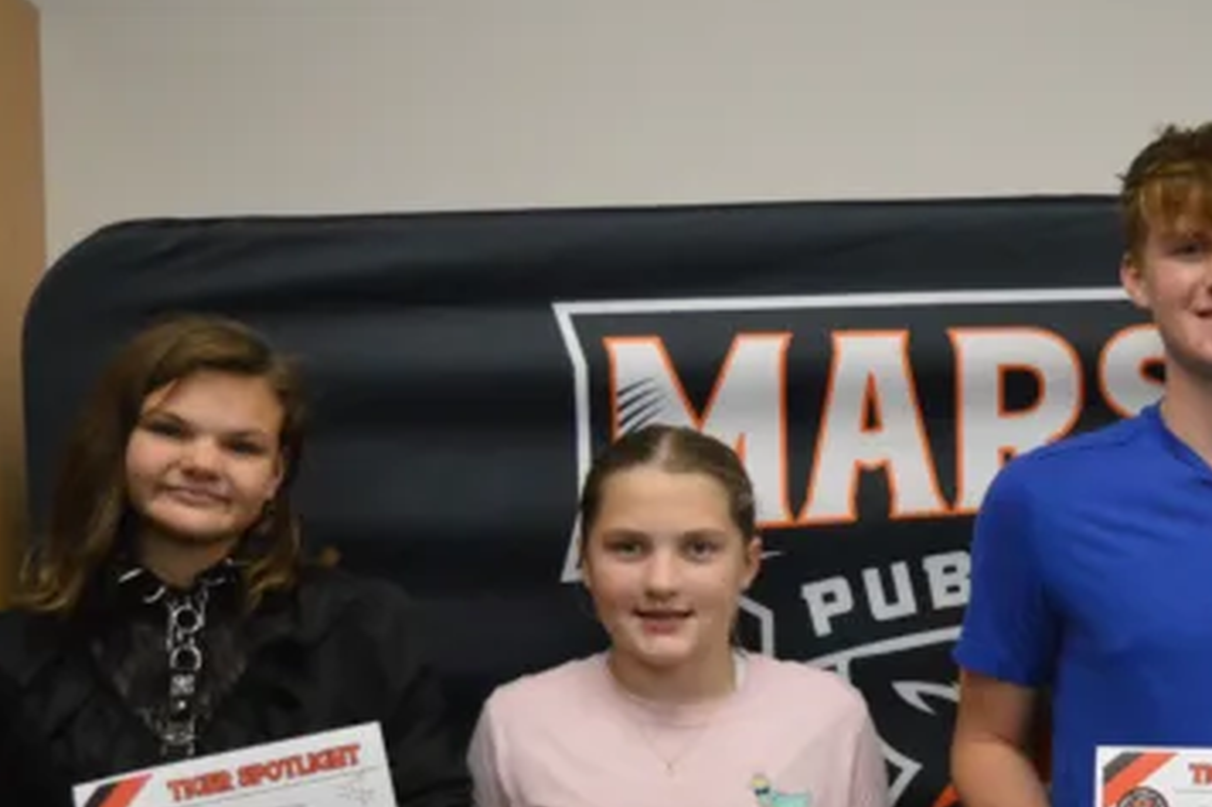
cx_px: 943
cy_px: 739
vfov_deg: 17.6
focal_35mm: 76
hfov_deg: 26.2
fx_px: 2557
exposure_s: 1/500
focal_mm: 24
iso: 3200
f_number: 4
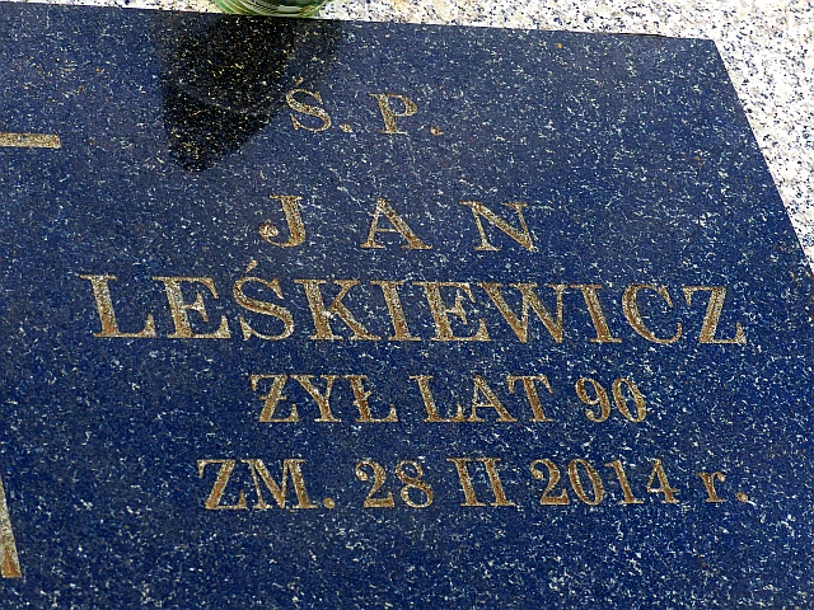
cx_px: 407
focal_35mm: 131
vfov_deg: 11.3
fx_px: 3080
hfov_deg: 15.1
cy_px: 305
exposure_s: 1/200
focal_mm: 23.5
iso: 100
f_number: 4
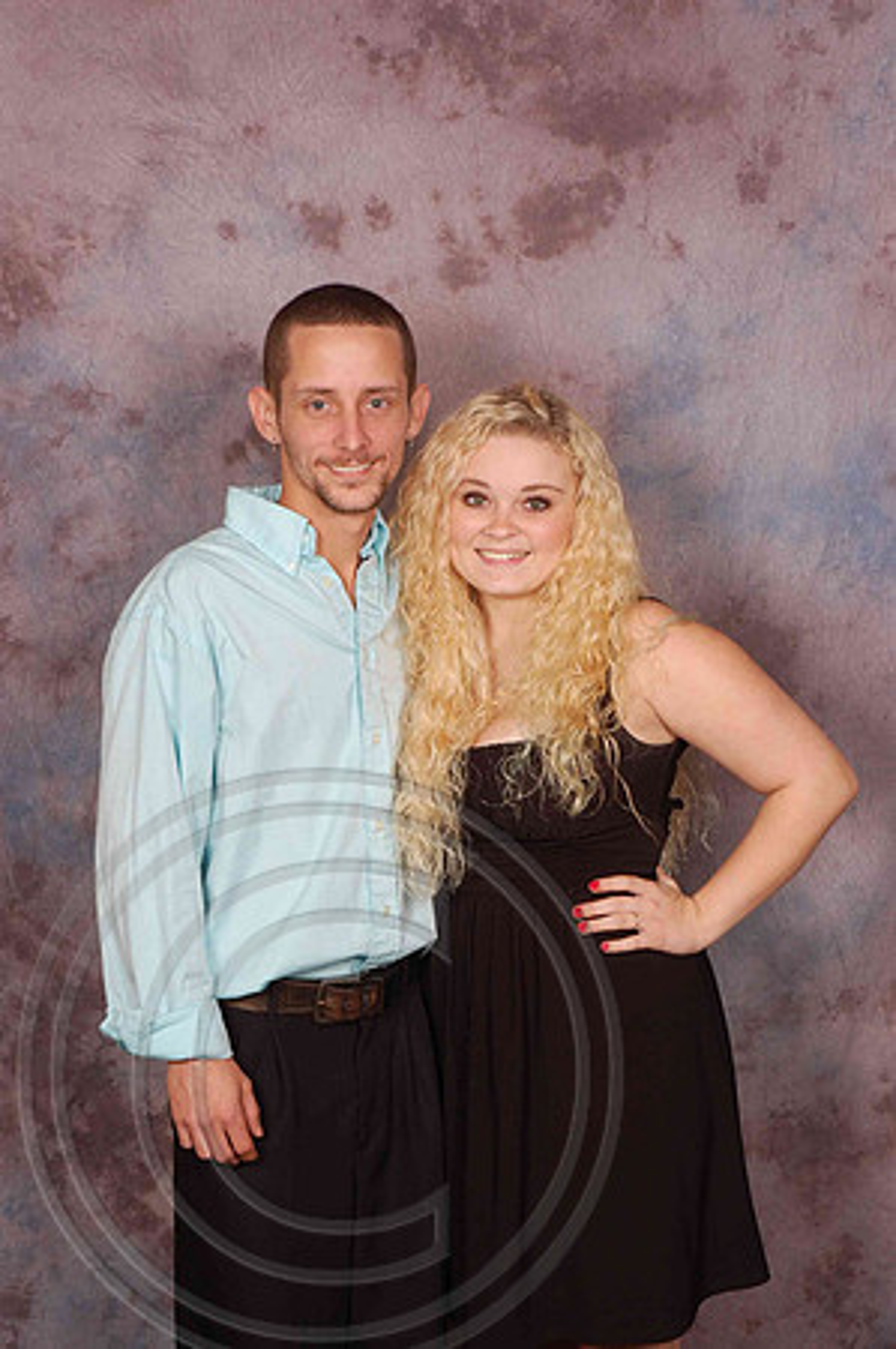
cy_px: 674
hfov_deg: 19.7
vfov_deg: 29.3
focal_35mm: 69
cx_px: 448
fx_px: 2582
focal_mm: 46
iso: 200
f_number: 10
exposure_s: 1/125
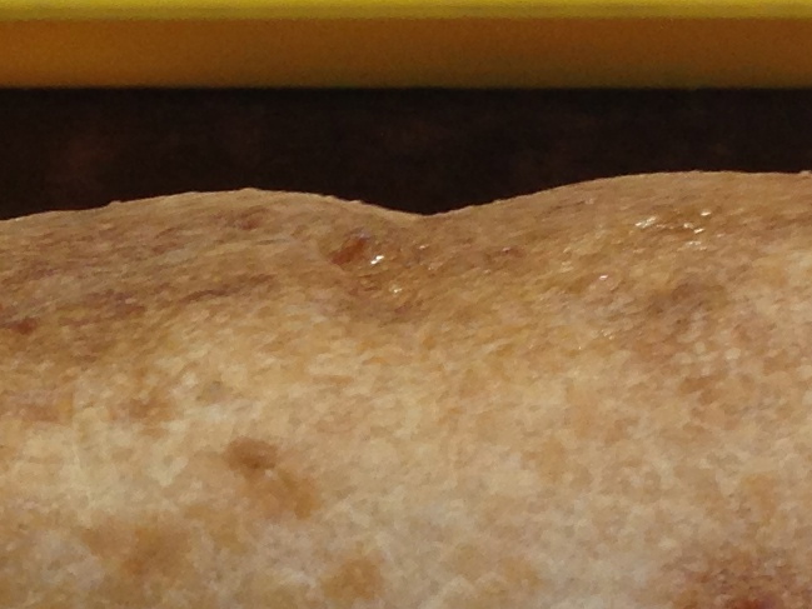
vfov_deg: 8.8
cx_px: 651
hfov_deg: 11.9
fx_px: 3895
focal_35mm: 166
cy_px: 840
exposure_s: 1/30
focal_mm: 4.13
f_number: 2.4
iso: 50
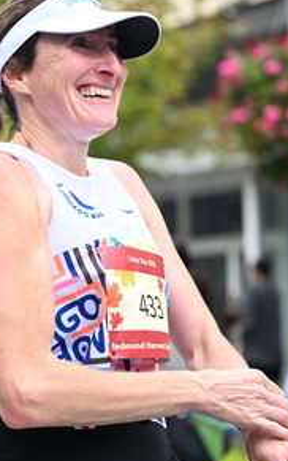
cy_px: 160
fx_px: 1695
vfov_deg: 15.4
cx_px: 37
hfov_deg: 9.7
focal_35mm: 135
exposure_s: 1/1600
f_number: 2.8
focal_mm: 70
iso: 1000
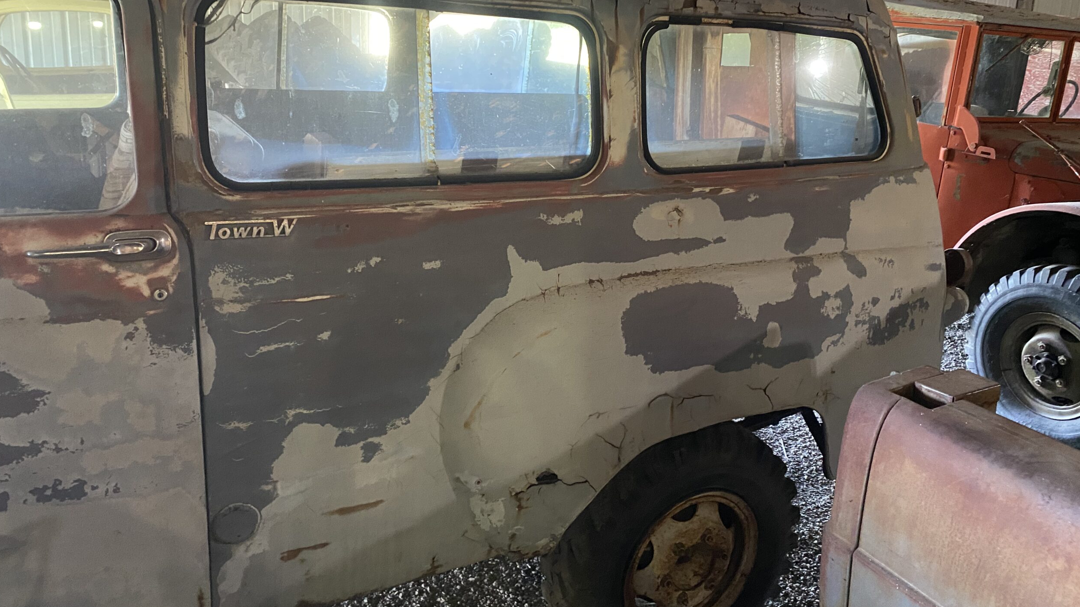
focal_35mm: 29
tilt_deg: -11.9
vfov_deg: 39.7
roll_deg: -3.1
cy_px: 206
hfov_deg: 66.1
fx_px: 831
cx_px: 543
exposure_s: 1/40
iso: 400
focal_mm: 4.25
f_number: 1.8
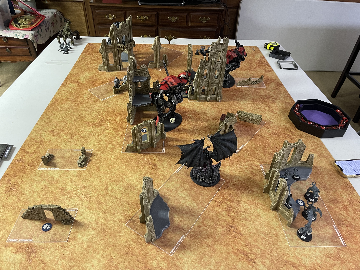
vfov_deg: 54.9
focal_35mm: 25
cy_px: 135
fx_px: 260
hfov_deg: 69.4
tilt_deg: -38.6
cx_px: 180
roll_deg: -2.8
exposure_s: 1/60
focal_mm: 5.1
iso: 250
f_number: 1.6
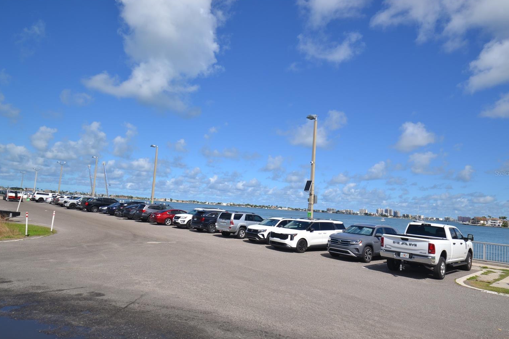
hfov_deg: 78.6
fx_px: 311
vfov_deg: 57.2
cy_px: 173
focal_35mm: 22
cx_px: 258
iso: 100
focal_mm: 14
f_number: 8
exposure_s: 1/250
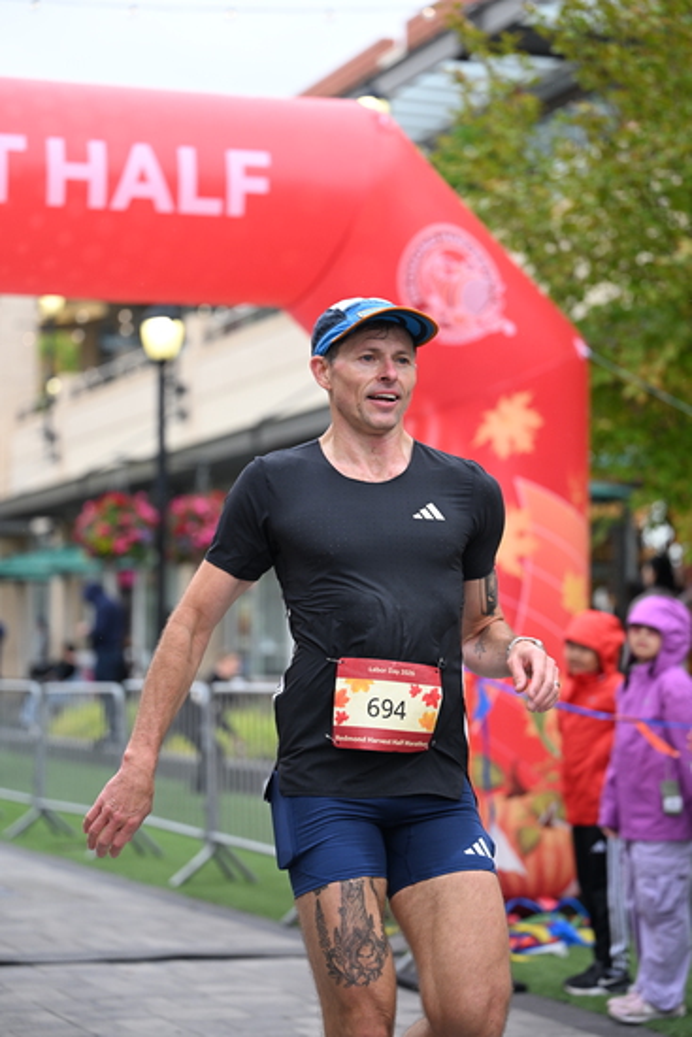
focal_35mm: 87
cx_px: 346
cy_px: 518
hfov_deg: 15.7
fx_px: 2507
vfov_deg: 23.4
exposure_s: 1/1600
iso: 1000
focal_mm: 87
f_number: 2.8
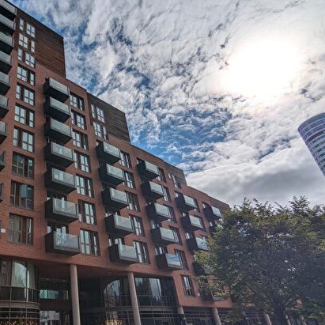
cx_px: 50
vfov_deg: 64.5
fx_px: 255
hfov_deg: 58.3
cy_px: 193
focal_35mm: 24
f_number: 2.2
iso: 46
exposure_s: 1/9259
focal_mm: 2.35
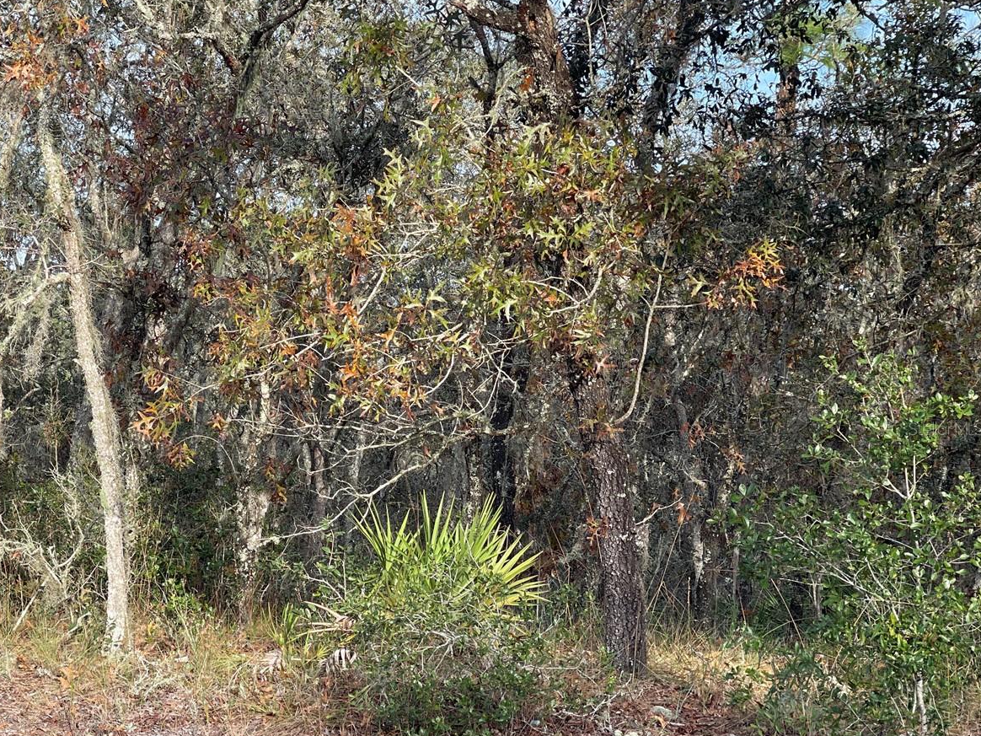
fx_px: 2494
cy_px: 428
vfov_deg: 16.8
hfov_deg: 22.1
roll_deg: -2.0
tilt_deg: +1.6
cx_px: 314
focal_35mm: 88
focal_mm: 7.5
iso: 25
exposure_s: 1/202
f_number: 2.2
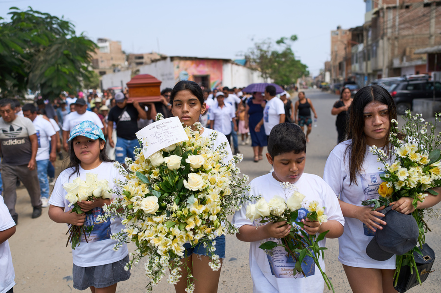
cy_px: 146
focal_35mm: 35
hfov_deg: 54.4
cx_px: 220
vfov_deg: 37.8
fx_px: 429
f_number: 2.5
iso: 80
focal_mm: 35
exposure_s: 1/2000
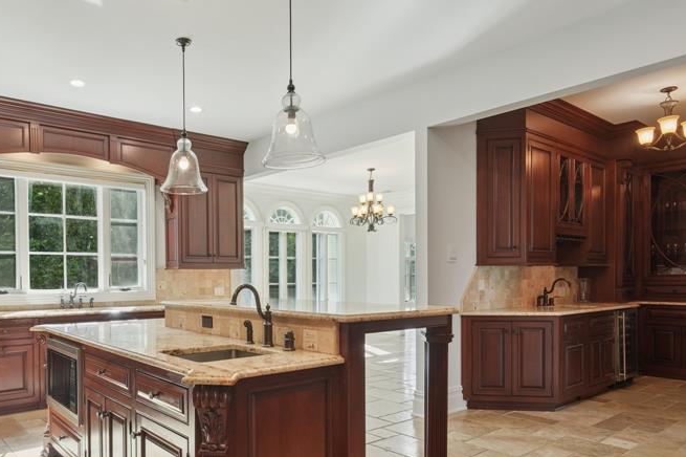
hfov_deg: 69.5
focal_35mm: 25
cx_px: 228
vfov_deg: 50.6
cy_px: 290
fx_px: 476
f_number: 8
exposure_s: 1/25
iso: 400
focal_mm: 16
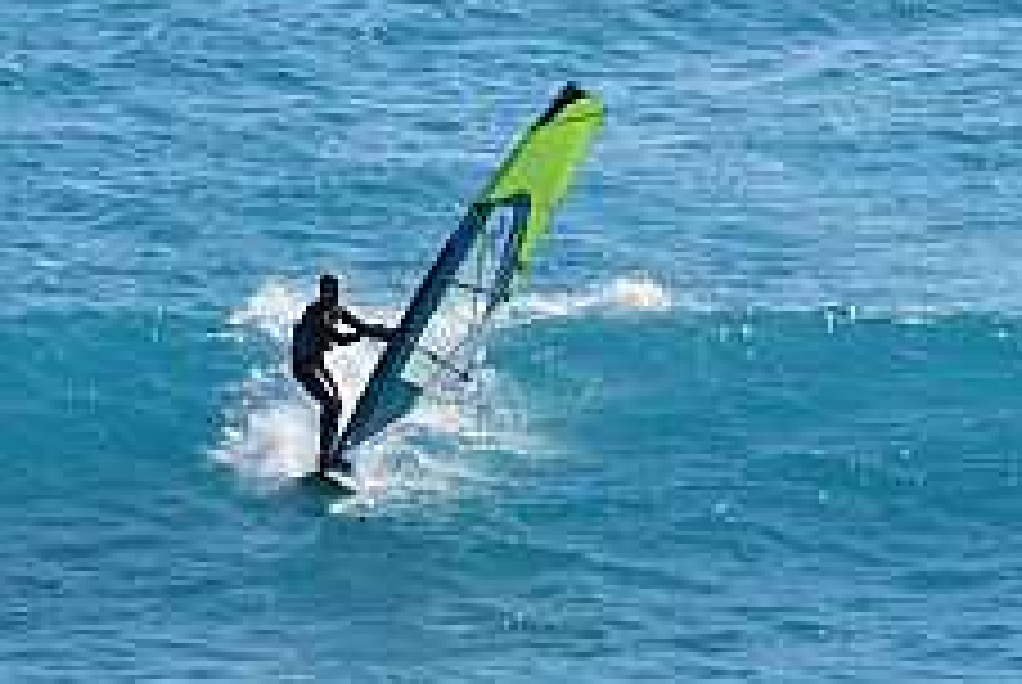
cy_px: 284
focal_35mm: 1015
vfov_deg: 1.4
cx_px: 603
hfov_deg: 2.0
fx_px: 28852
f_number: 7.1
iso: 200
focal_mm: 300
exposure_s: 1/800
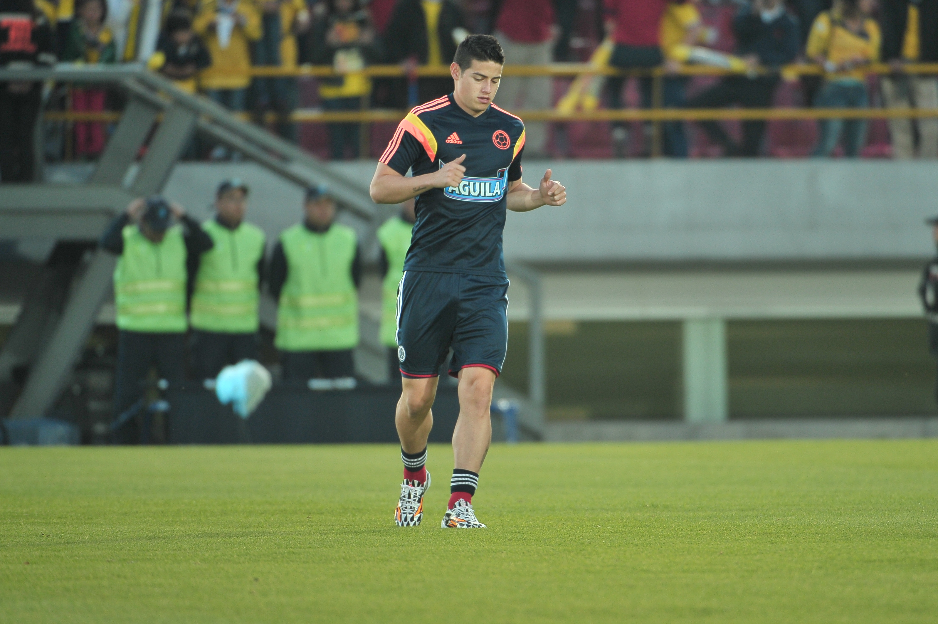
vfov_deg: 2.6
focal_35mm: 533
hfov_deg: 3.9
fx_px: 13878
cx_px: 574
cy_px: 291
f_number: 4
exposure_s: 1/320
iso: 800
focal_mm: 400
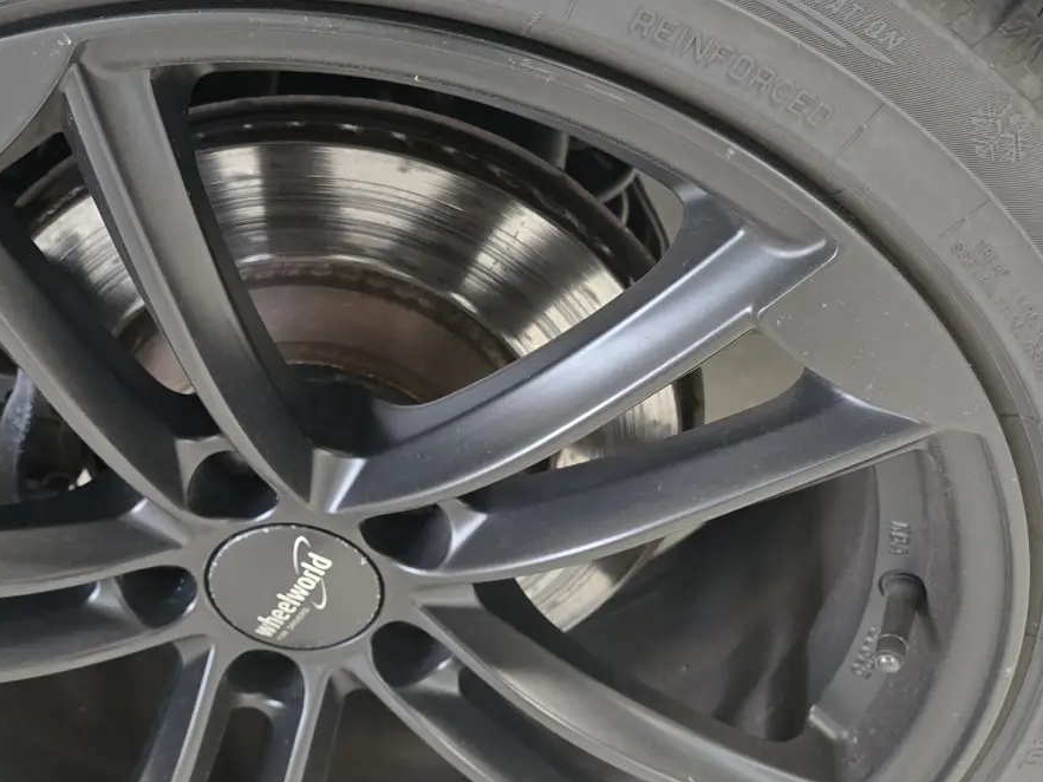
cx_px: 295
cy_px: 454
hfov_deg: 37.5
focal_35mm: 50
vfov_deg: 29.1
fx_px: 1506
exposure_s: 1/120
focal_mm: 6.3
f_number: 1.7
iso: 800
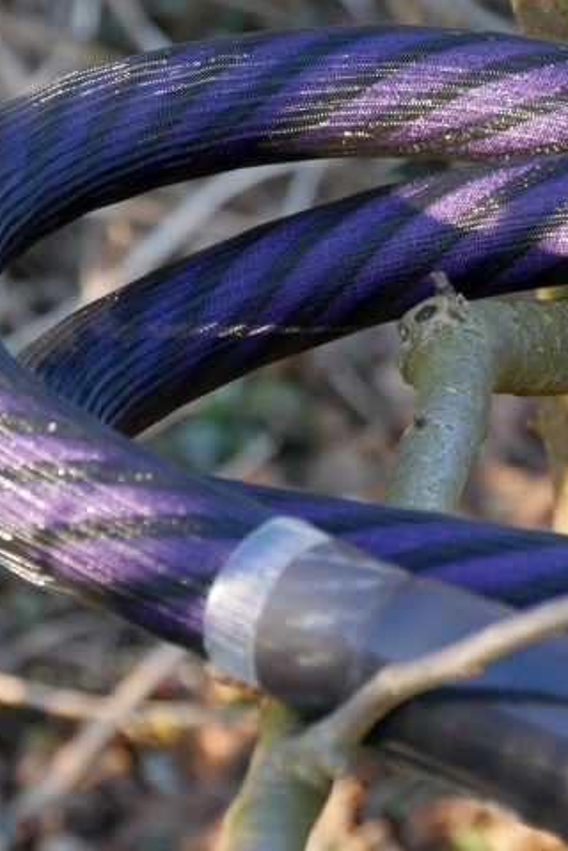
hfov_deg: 7.2
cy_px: 362
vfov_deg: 10.8
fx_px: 4513
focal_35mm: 191
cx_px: 499
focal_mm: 55
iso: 640
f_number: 5.1
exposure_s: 1/125
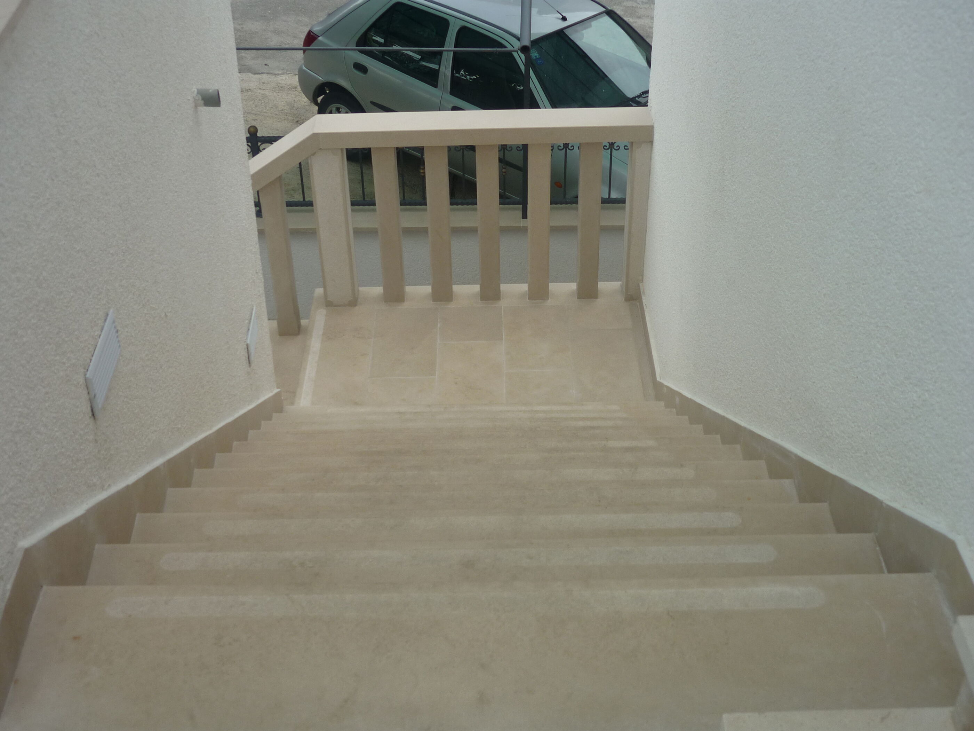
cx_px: 487
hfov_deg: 42.1
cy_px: 366
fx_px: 1266
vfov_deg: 32.2
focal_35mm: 45
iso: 80
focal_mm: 7.4
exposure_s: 1/500
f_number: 3.1
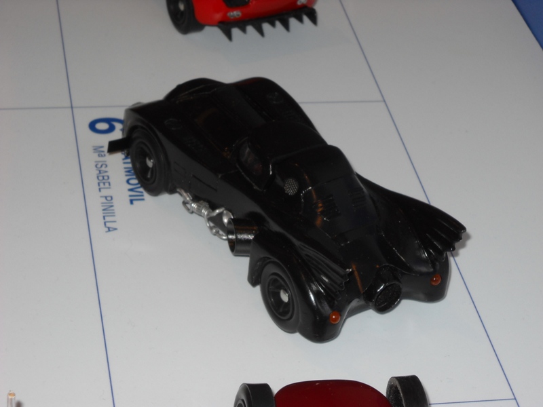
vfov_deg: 14.1
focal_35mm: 105
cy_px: 204
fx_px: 1647
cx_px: 272
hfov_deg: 18.7
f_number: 5.3
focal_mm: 17.48
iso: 64
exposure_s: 1/60
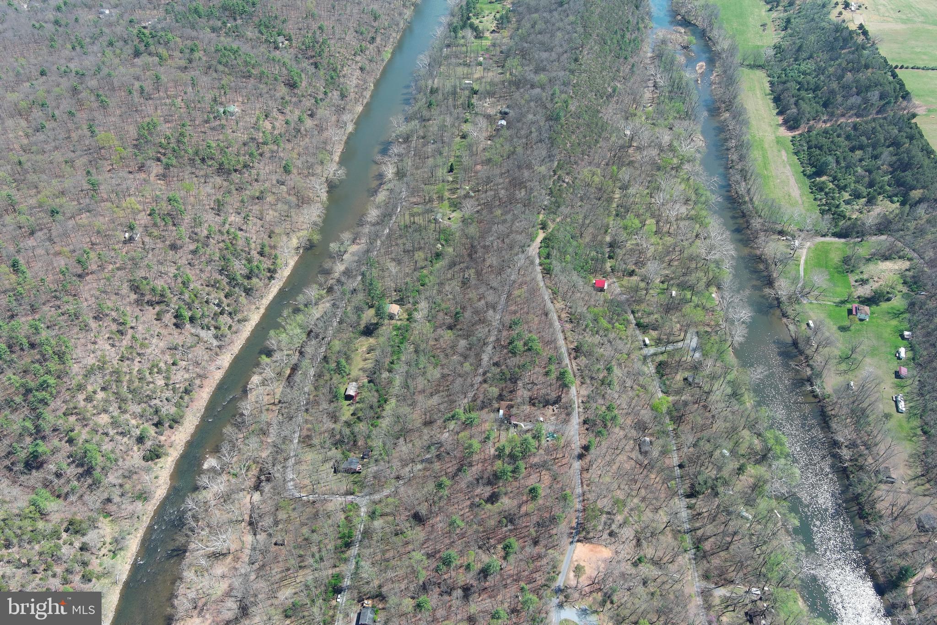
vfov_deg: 45.0
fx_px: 755
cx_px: 468
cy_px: 312
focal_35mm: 29
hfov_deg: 63.7
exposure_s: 1/535
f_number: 2.8
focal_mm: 10.57
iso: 100
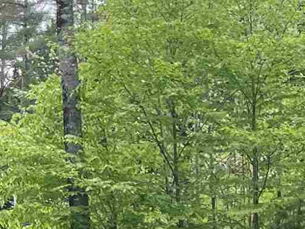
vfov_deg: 9.4
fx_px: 1391
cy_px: 107
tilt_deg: +8.4
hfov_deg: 10.9
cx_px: -389
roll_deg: -2.2
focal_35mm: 158
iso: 32
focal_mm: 4.2
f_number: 1.6
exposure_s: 1/875
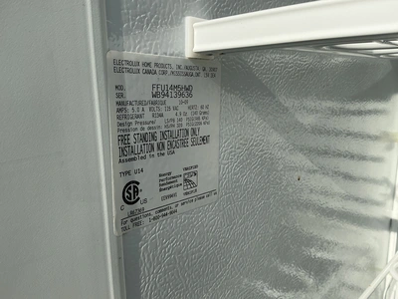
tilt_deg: -12.2
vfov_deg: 49.7
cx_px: 199
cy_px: 150
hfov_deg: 63.4
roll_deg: +1.3
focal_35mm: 28
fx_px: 322
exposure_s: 1/3125
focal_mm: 3
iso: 25
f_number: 1.8
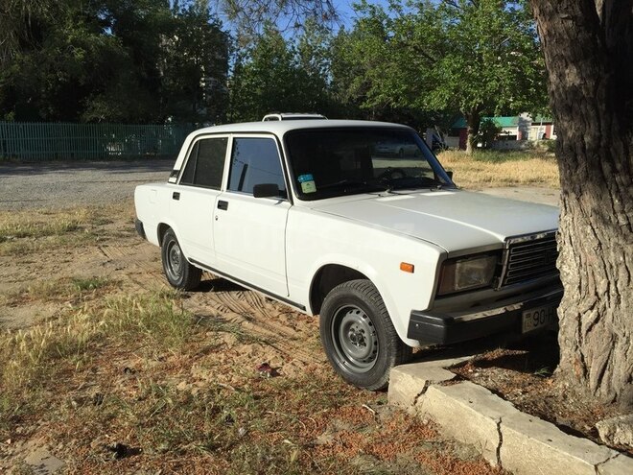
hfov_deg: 61.7
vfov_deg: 48.2
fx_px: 530
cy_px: 238
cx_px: 316
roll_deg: -1.8
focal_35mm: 29
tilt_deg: -9.7
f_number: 2.2
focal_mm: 4.15
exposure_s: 1/3049
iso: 32
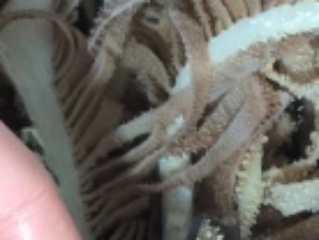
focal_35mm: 133
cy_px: 293
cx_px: 224
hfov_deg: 14.8
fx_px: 1228
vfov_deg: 11.0
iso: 800
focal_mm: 5.35
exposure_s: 1/25
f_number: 1.7
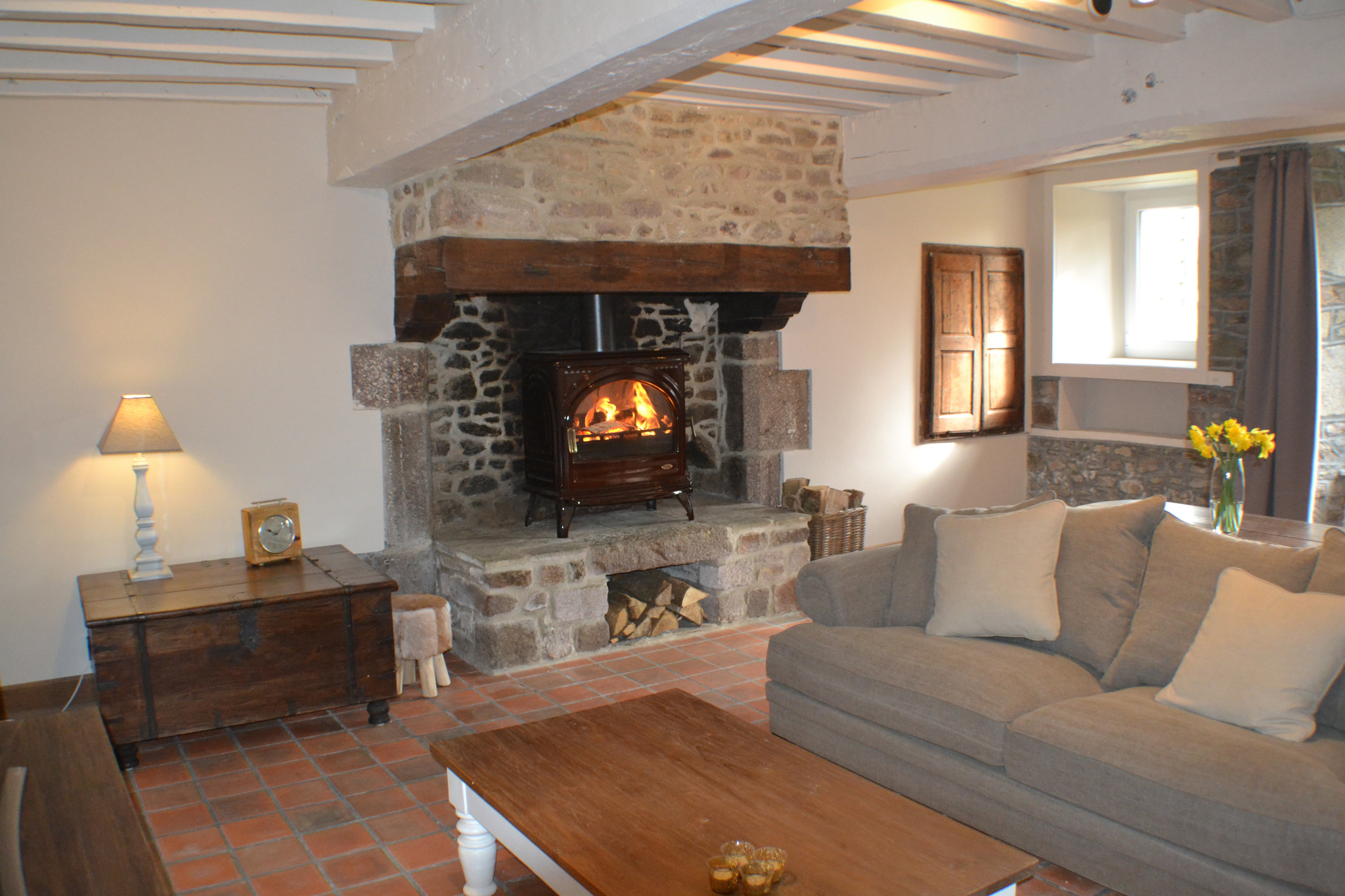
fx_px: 1457
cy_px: 448
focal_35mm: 39
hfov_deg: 49.6
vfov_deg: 34.2
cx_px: 672
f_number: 4.2
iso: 2000
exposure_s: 1/60
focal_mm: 26
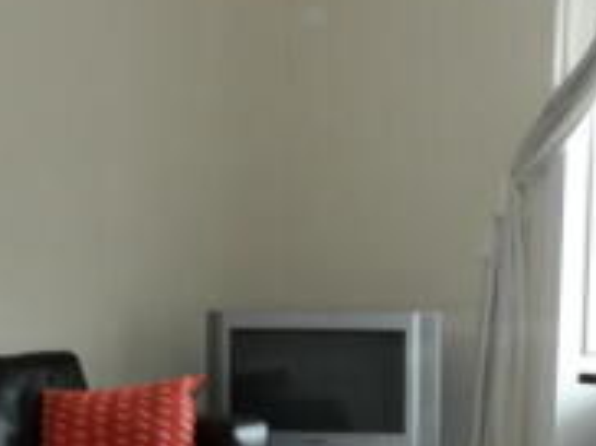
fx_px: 1324
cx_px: 522
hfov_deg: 24.7
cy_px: 382
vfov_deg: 18.8
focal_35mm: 77
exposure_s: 1/30
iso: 194
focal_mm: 4.3
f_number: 4.1
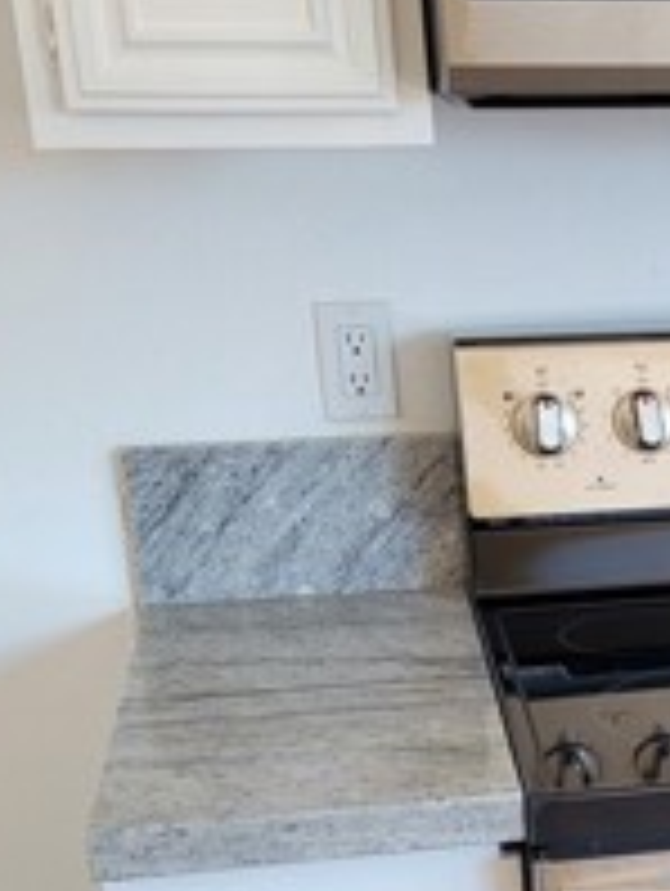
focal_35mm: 84
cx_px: 944
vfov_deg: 22.8
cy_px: 752
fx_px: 2163
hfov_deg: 16.4
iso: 125
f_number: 1.8
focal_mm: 5.4
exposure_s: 1/119
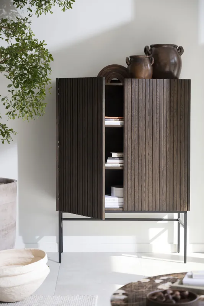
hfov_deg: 19.4
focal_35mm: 70
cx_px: 102
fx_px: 595
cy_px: 153
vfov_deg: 28.8
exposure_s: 1/100
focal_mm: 70
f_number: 4
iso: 64
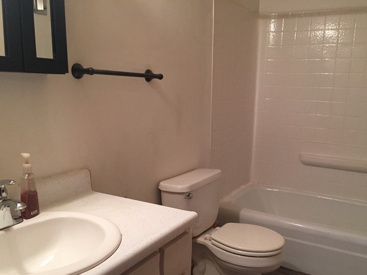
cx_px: 201
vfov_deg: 42.9
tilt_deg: -10.8
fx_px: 350
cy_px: 156
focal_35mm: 33
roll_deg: -1.5
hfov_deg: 55.2
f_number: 2.2
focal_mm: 4.15
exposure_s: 1/30
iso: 125
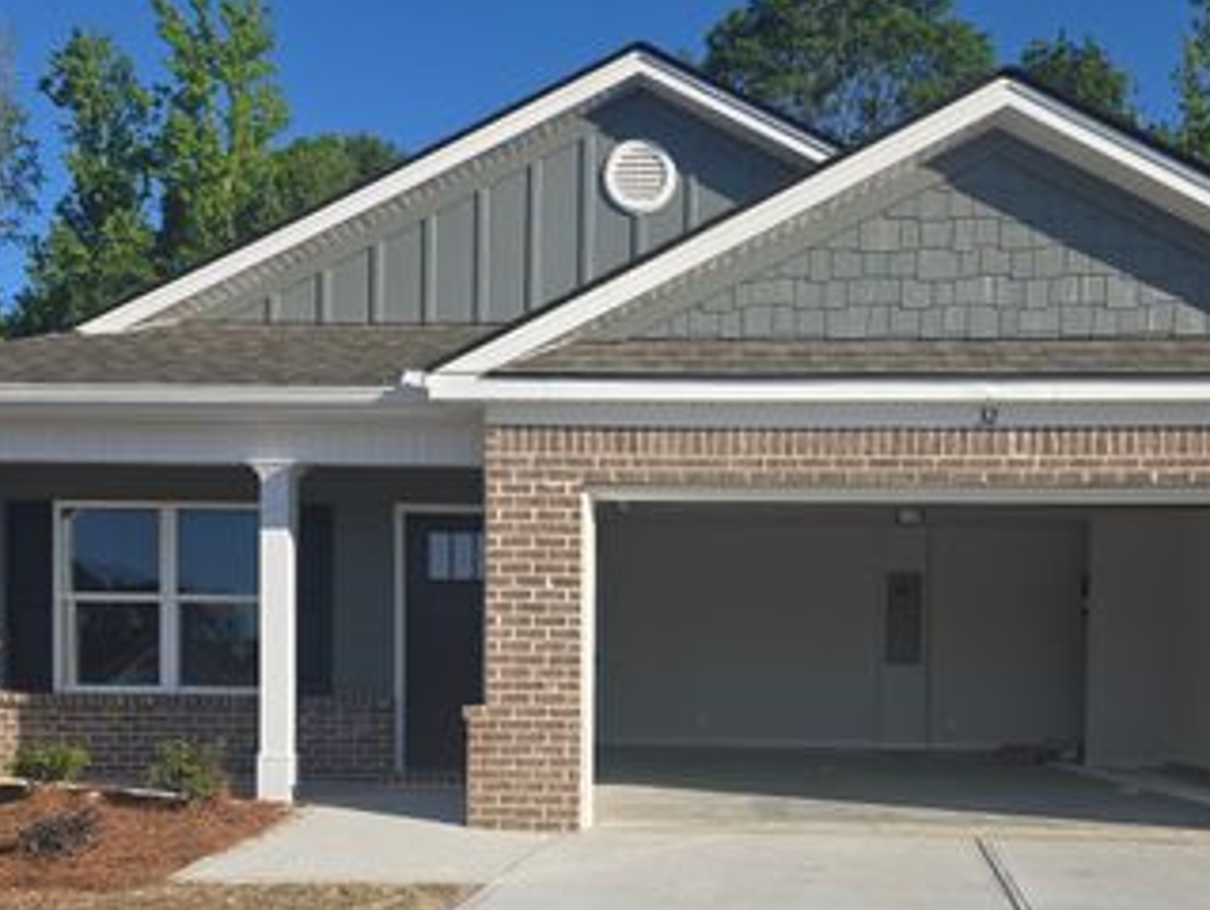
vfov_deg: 38.6
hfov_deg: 51.2
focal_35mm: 36
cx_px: 660
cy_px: 688
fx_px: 1260
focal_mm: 6.3
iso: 12
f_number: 1.7
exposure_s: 1/866
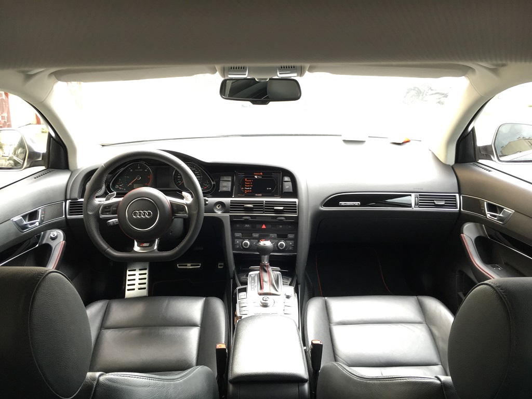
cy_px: 200
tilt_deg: -17.1
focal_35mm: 29
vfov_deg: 48.2
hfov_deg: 61.7
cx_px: 266
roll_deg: -3.2
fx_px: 446
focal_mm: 4.15
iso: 80
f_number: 2.2
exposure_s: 1/33
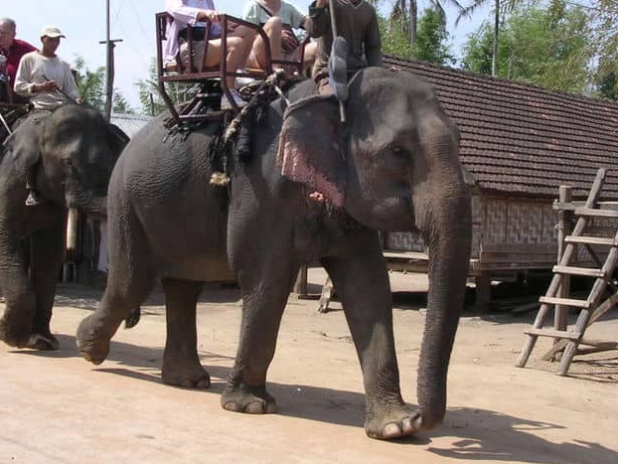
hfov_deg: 34.3
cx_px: 299
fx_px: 1000
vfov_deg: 26.0
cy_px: 165
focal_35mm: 56
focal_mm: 6.2
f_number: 5.8
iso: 100
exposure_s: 1/215
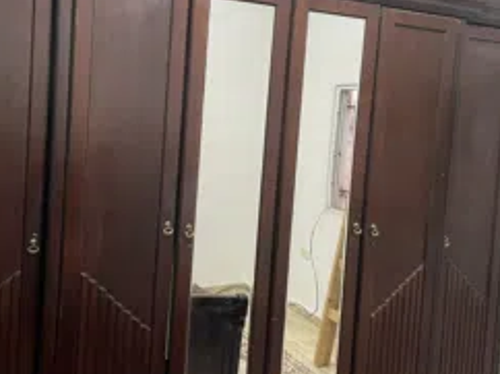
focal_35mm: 43
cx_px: 229
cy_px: 169
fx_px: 620
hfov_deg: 43.9
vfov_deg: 33.5
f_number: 1.6
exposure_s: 1/50
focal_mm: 4.2
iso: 400
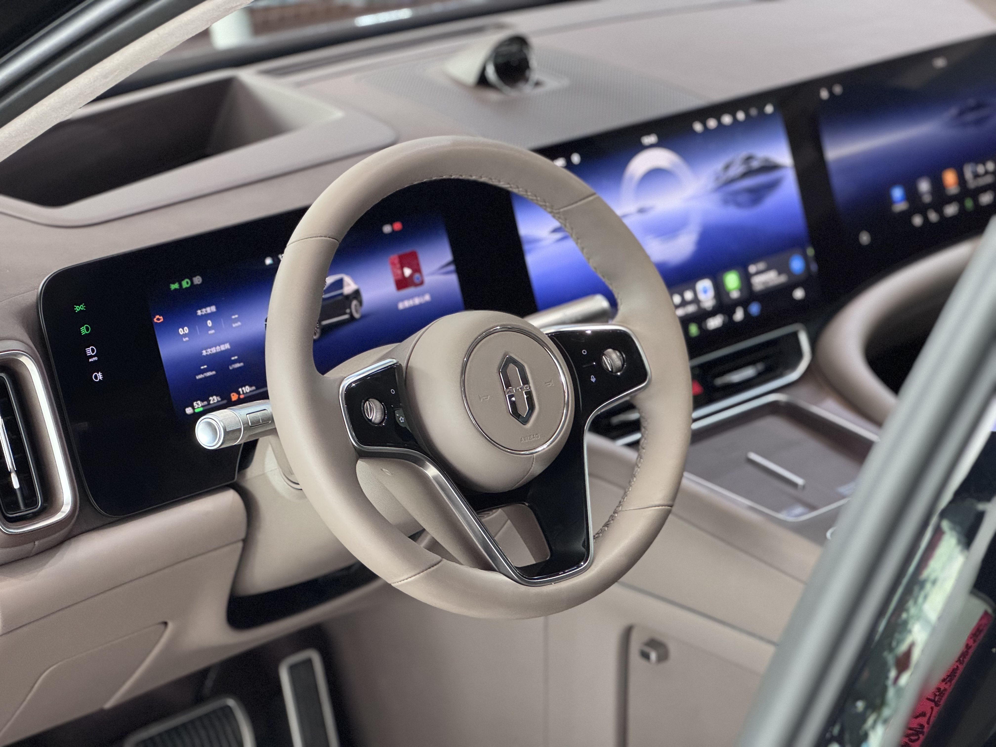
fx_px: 2216
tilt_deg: -20.6
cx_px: 498
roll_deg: +1.2
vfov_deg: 19.1
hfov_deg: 25.3
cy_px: 374
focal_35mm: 77
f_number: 2.8
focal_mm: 9
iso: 800
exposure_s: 1/40
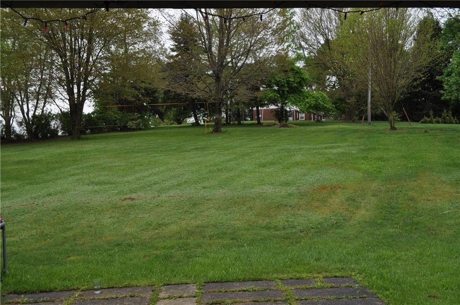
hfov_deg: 53.2
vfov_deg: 36.7
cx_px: 230
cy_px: 152
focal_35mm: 36
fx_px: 459
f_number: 7.1
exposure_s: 1/200
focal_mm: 24
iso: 200
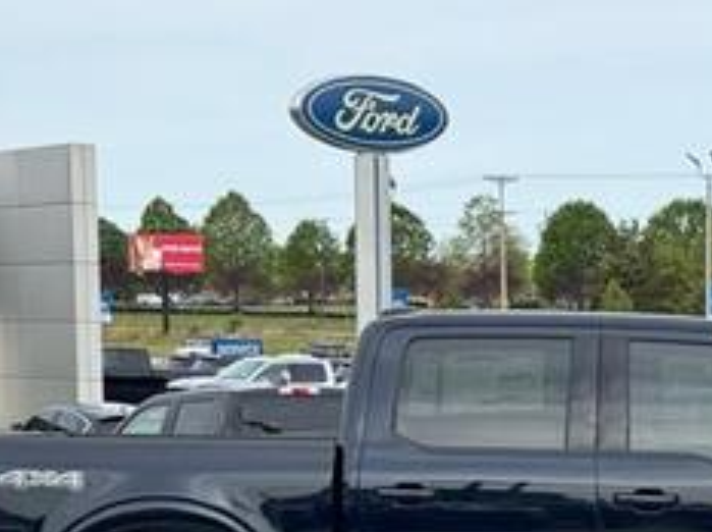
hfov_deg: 18.7
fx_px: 2136
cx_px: 593
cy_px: 526
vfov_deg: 14.0
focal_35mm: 104
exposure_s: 1/2252
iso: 64
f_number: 1.78
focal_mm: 6.76
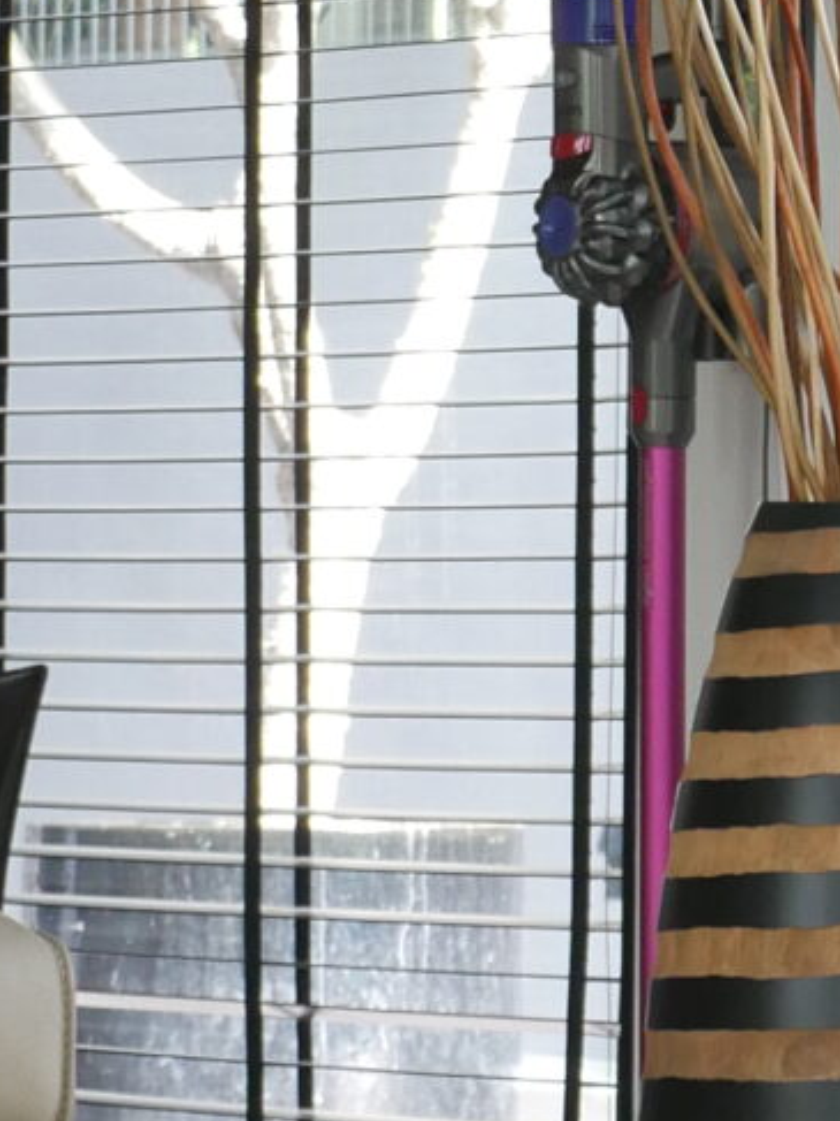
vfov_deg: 7.0
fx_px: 9193
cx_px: 1712
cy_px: 502
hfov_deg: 5.1
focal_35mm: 284
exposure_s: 1/200
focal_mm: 27
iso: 800
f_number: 2.8
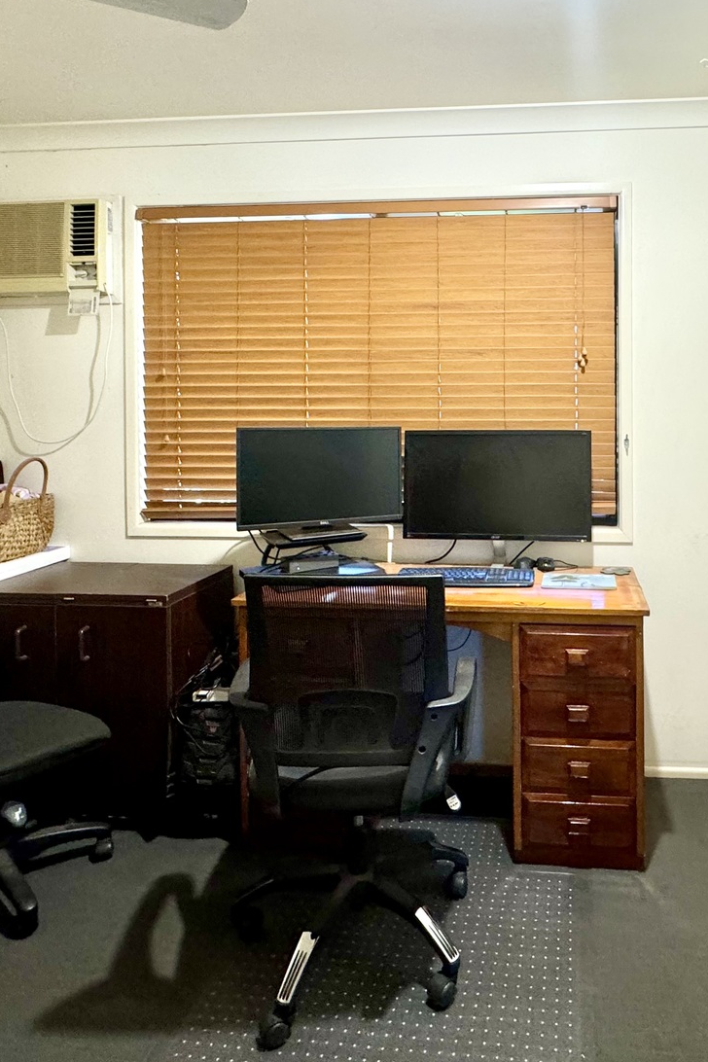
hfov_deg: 60.4
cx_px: 477
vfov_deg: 84.0
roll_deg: -1.1
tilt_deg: -0.8
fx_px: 590
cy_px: 520
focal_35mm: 20
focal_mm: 2.22
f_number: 2.2
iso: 250
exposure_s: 1/50
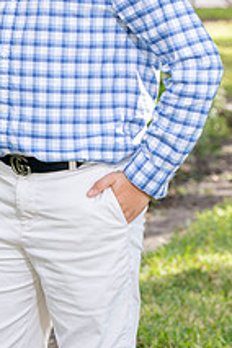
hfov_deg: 5.4
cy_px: 3
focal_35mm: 253
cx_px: 29
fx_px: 2445
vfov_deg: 8.1
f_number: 7.1
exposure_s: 1/250
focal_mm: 120
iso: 400
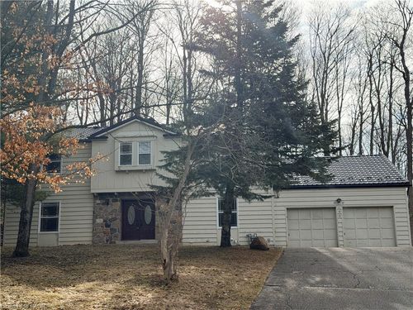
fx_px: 573
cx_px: 206
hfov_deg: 39.7
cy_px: 155
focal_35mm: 48
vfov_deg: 30.3
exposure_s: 1/5208
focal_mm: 6.76
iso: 100
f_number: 1.78
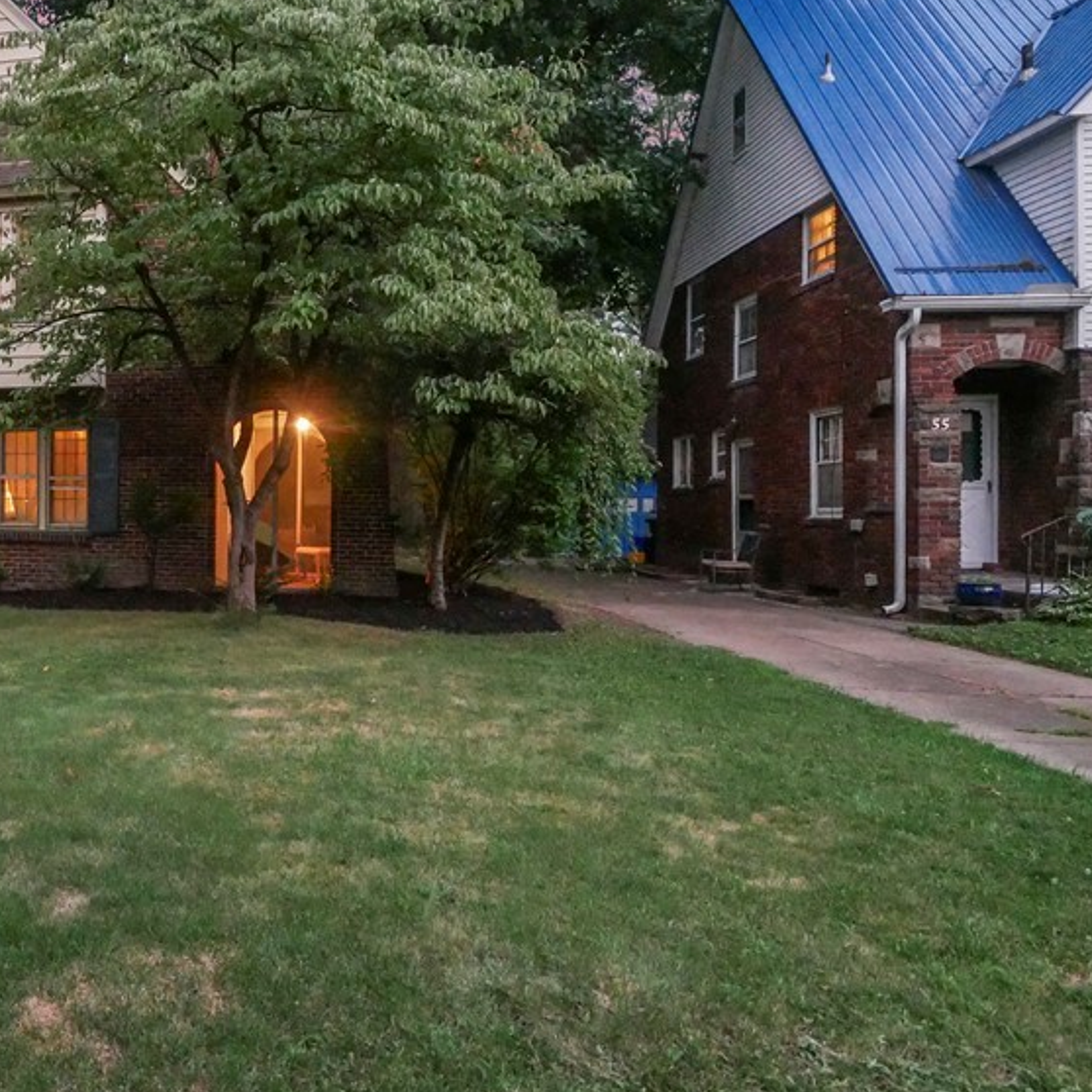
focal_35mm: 26
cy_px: 471
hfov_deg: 53.2
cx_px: 103
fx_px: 928
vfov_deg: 60.7
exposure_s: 1/20
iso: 3200
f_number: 4.5
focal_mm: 8
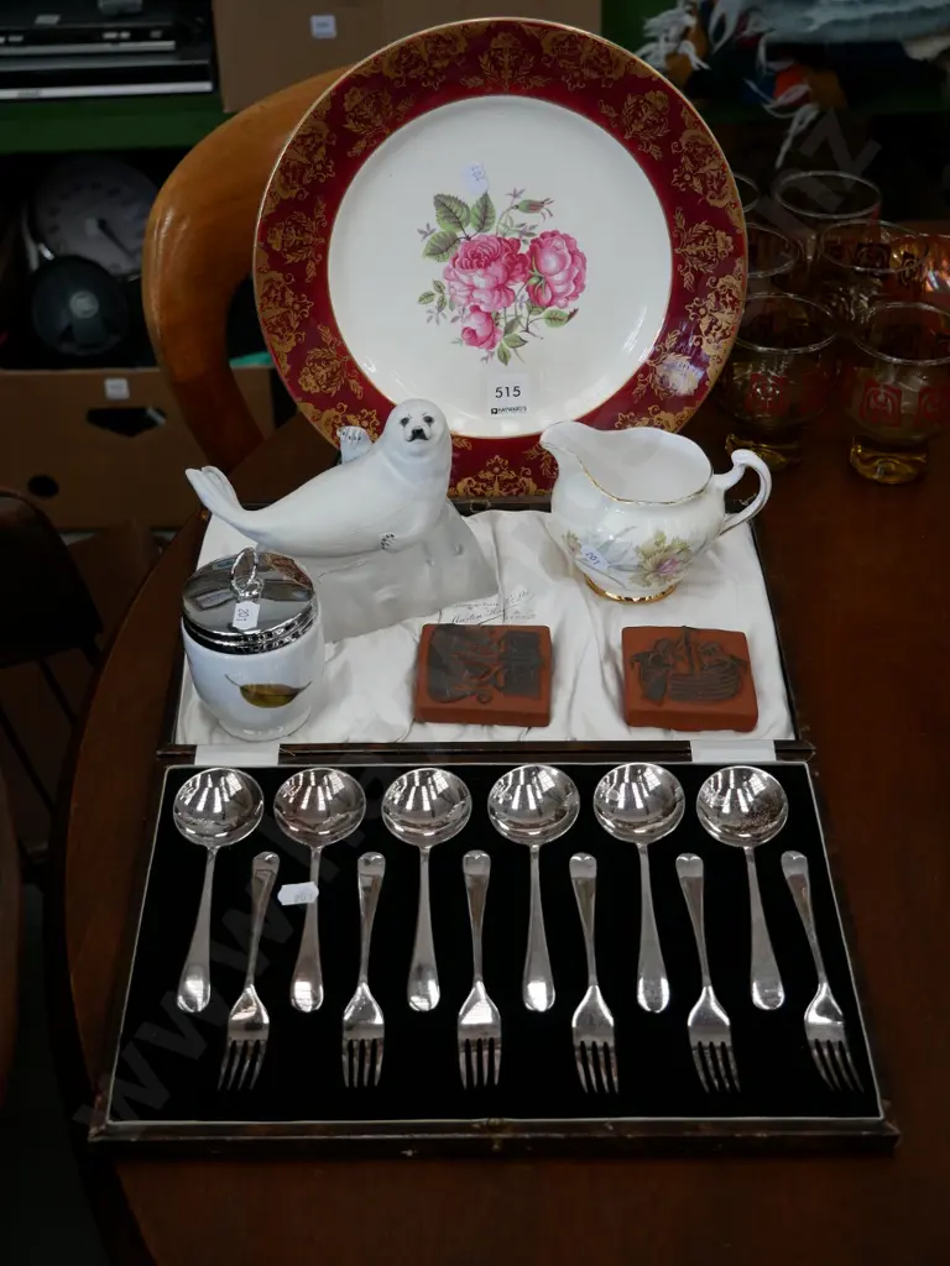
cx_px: 475
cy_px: 633
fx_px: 1683
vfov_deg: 41.2
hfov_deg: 31.5
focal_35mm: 46
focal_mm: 23
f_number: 4.3
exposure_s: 1/60
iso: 500
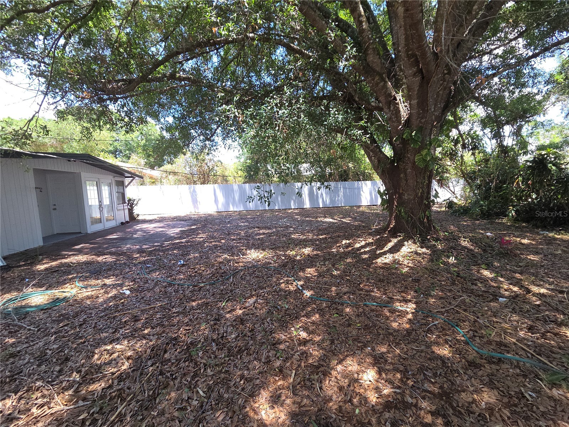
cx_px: 284
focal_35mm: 13
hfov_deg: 106.2
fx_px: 214
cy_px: 214
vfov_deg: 89.9
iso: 50
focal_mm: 2.2
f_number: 2.2
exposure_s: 1/197
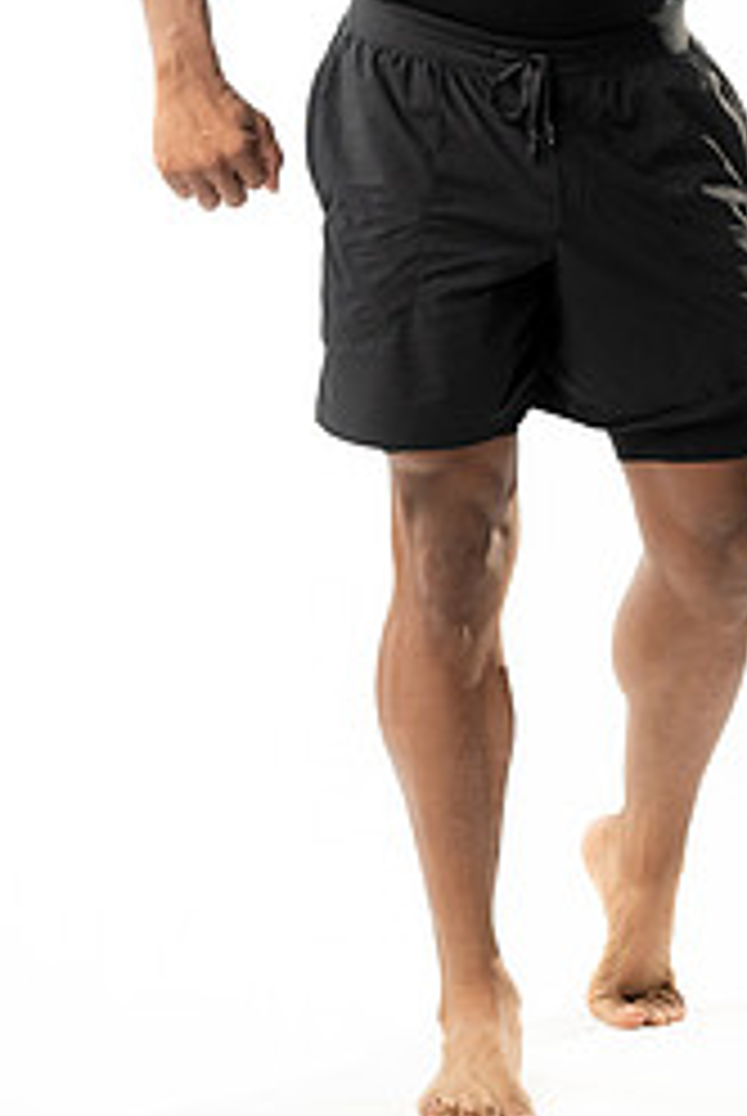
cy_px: 158
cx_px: 590
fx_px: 4780
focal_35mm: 154
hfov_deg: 8.9
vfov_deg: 13.2
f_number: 3.2
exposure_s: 1/80
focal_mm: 85
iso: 800
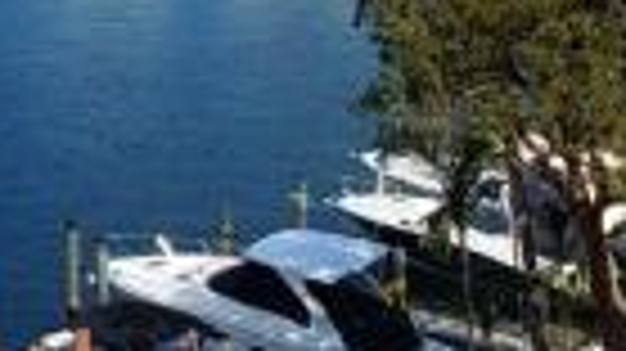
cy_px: -140
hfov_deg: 20.4
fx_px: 1626
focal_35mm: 98
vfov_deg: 11.9
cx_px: -126
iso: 50
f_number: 2.2
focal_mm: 1.74
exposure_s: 1/1711
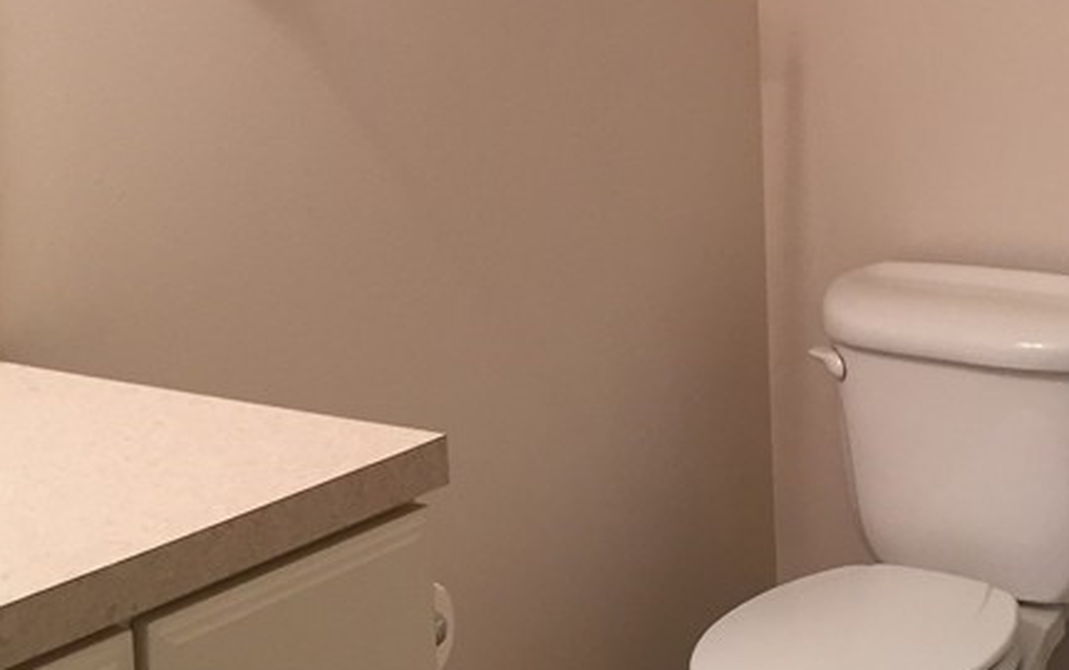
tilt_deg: -5.8
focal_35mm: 73
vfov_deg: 17.6
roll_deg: +2.2
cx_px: 665
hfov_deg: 28.1
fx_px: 2128
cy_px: 47
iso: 80
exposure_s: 1/30
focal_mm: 4.15
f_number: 2.2
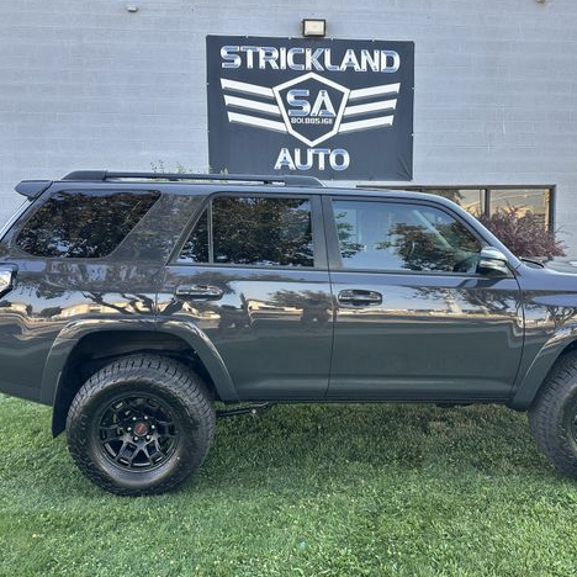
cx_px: 328
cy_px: 290
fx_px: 547
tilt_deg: -2.5
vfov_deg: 55.6
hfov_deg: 55.4
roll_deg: +0.5
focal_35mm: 29
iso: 80
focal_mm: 6.86
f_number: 1.78
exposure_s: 1/377
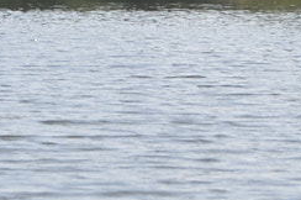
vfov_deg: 2.5
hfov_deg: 3.8
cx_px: 11
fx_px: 4520
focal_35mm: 541
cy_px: 85
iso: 100
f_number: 7.1
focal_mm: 55
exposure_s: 1/200
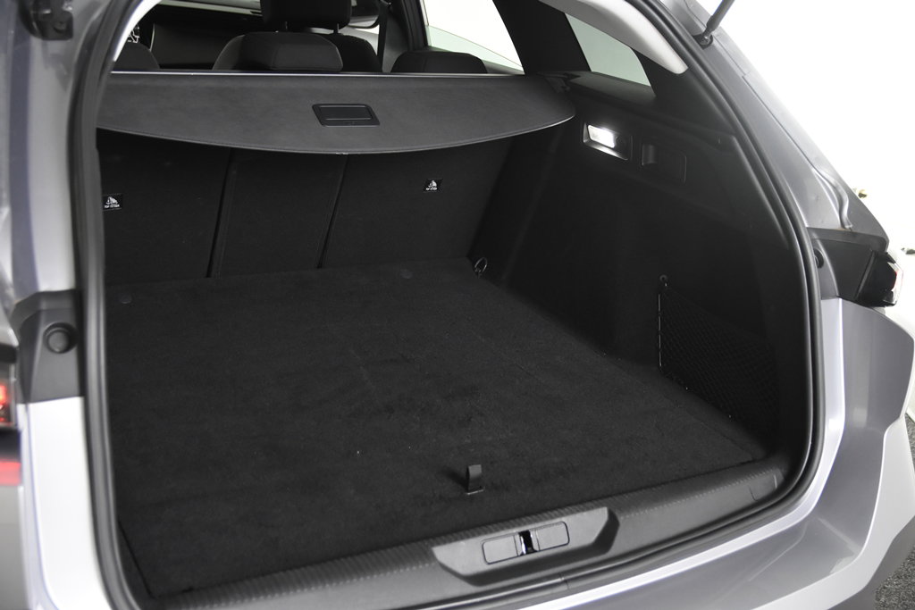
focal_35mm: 42
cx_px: 458
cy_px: 305
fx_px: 1068
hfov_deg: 46.4
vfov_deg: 31.9
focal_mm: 28
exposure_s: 1/50
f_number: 3.5
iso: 1600
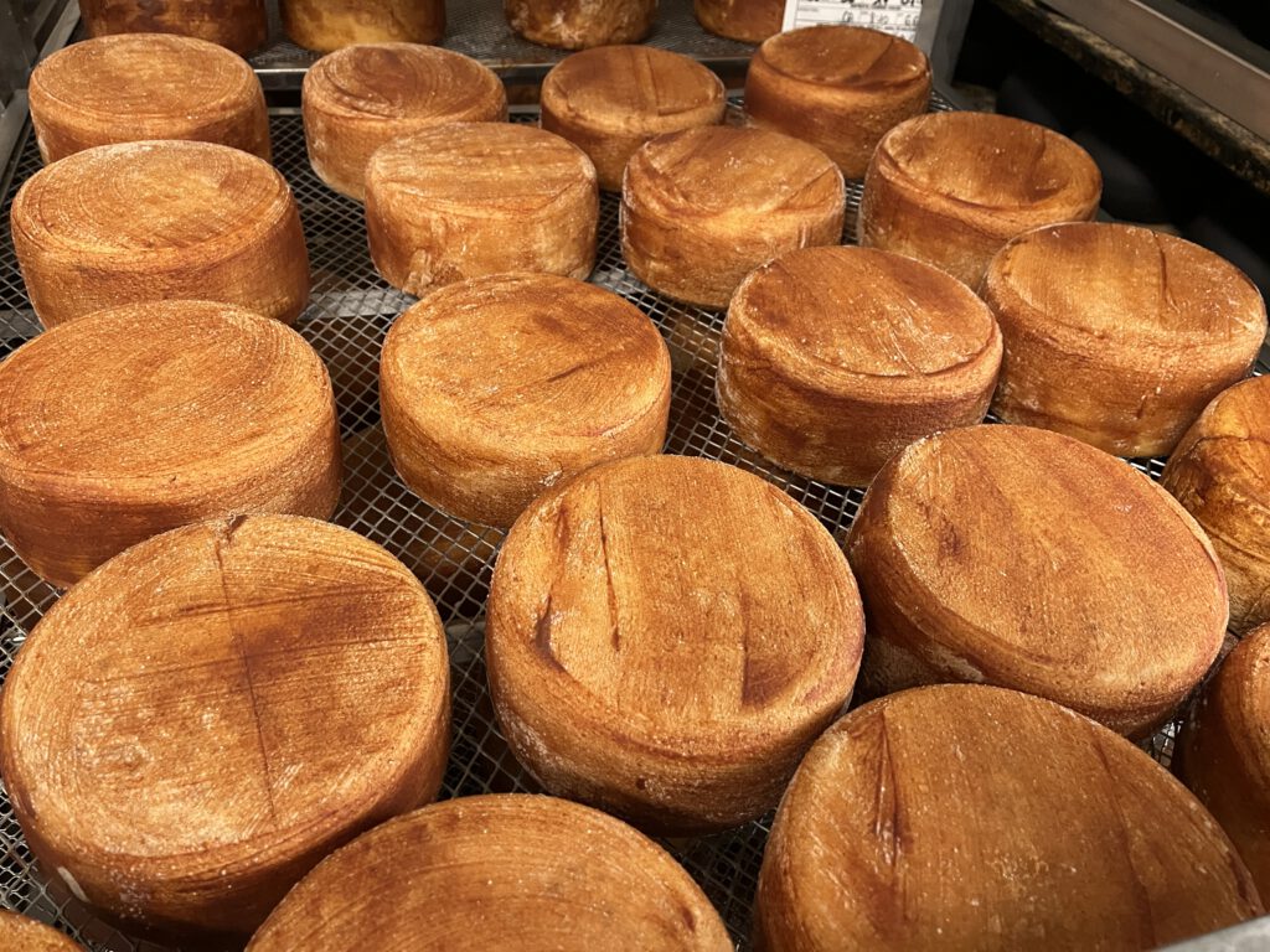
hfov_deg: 67.3
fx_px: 954
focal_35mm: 26
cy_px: 476
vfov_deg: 53.1
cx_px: 635
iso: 500
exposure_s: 1/33
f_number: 1.6
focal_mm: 5.1
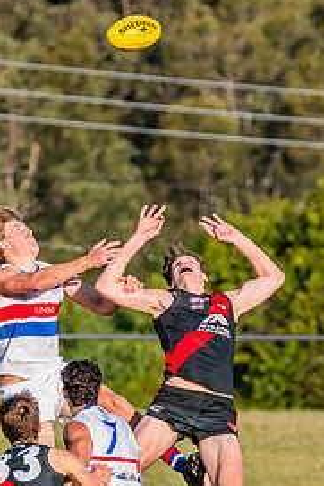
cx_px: 95
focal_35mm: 1165
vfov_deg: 1.8
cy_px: 396
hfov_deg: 1.2
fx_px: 15746
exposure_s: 1/1600
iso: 800
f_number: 8
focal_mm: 420
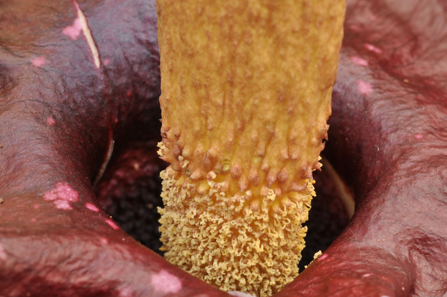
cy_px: 148
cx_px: 224
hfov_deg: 13.1
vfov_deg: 8.7
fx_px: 1953
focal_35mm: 158
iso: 200
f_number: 13
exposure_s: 1/1.3
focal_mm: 105
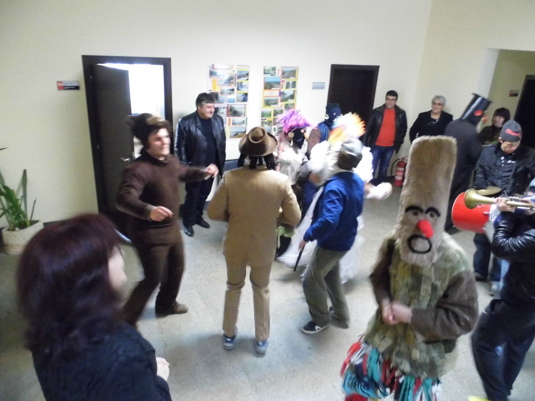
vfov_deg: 54.9
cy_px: 200
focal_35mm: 25
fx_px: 386
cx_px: 268
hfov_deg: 69.4
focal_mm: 4.5
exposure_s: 1/20
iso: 800
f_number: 3.1
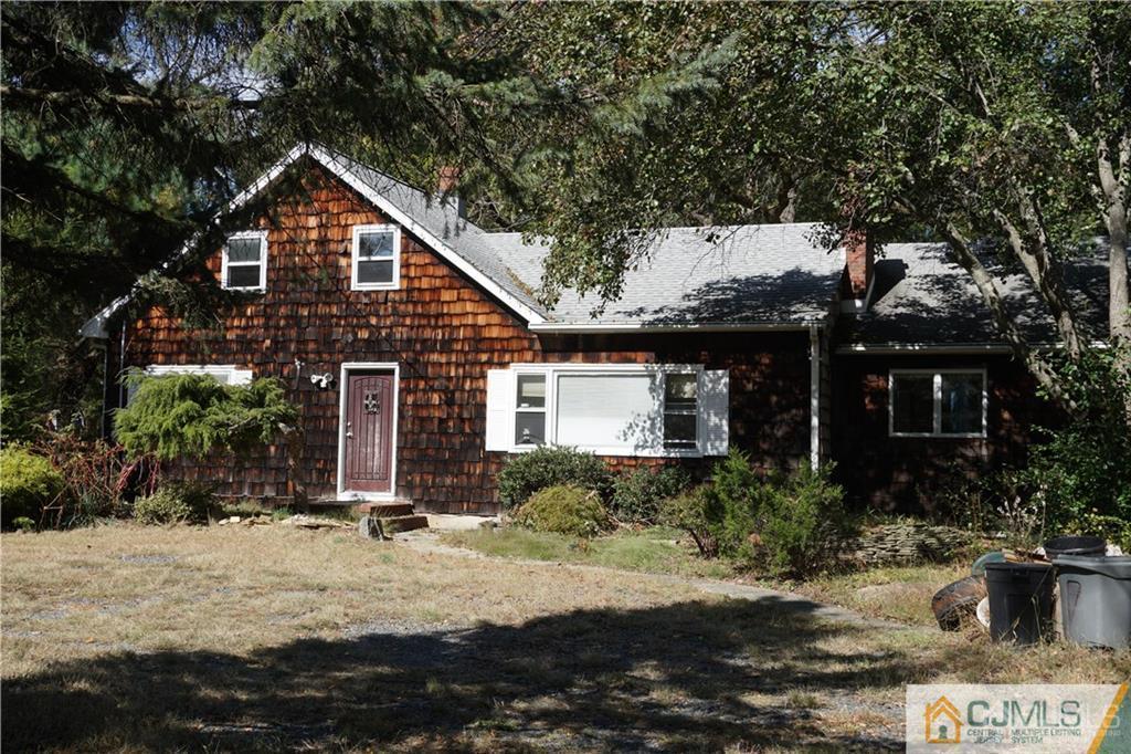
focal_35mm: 42
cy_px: 377
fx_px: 1319
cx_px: 566
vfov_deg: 31.9
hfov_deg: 46.4
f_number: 8
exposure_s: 1/250
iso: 100
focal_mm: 28
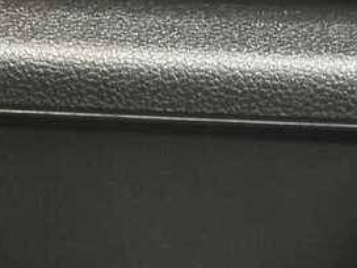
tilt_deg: -16.1
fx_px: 1640
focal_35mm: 159
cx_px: 163
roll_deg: -3.8
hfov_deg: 12.4
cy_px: 273
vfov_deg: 9.3
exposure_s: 1/25
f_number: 1.78
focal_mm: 6.86
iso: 640
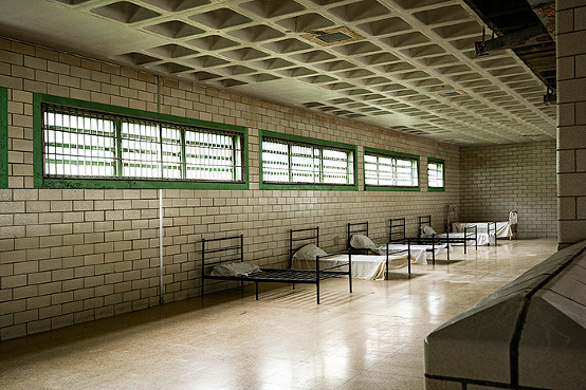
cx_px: 293
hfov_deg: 54.4
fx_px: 570
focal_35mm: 35
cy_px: 195
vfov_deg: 37.8
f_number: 7.1
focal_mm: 35
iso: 1600
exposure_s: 1/30
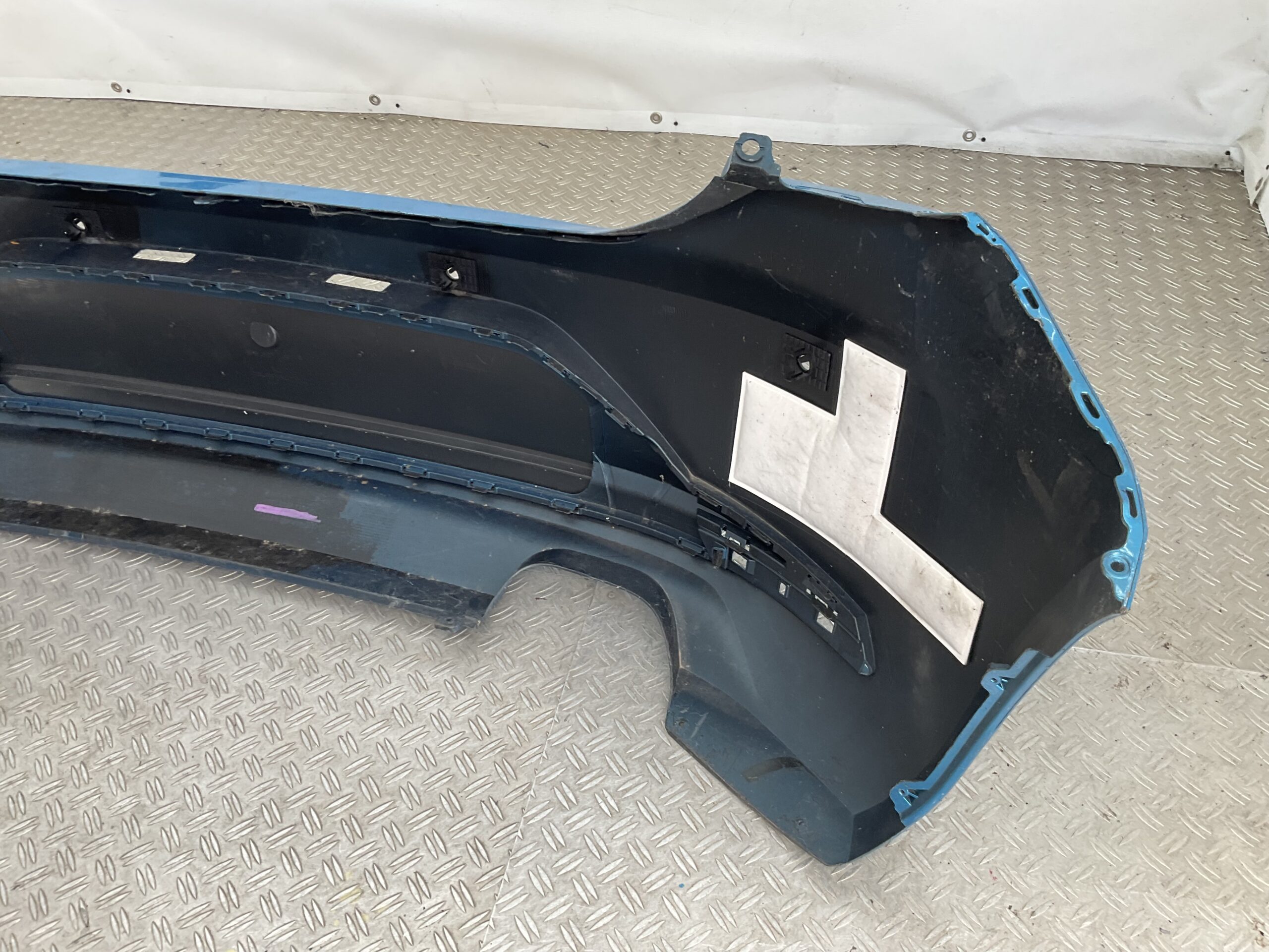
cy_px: 476
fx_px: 1063
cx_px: 634
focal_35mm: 29
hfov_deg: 61.7
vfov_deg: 48.2
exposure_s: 1/100
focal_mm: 3
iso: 25
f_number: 1.8
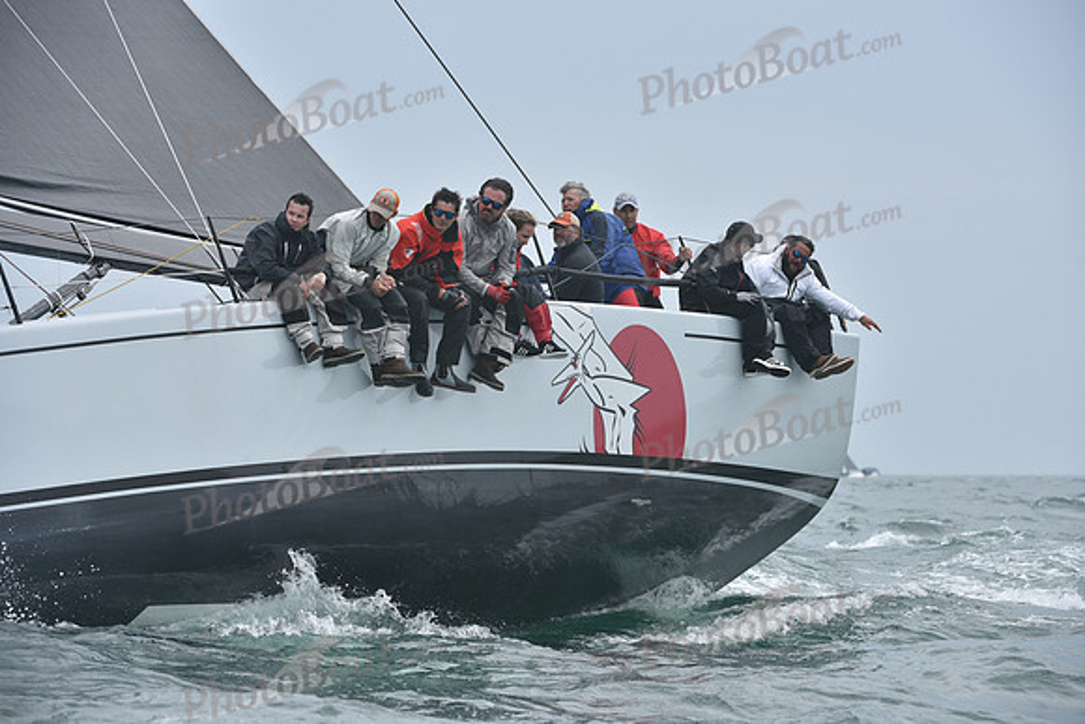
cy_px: 362
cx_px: 542
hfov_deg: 10.3
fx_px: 6029
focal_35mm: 200
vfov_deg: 6.9
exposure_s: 1/1000
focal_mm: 200
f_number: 7.1
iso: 320
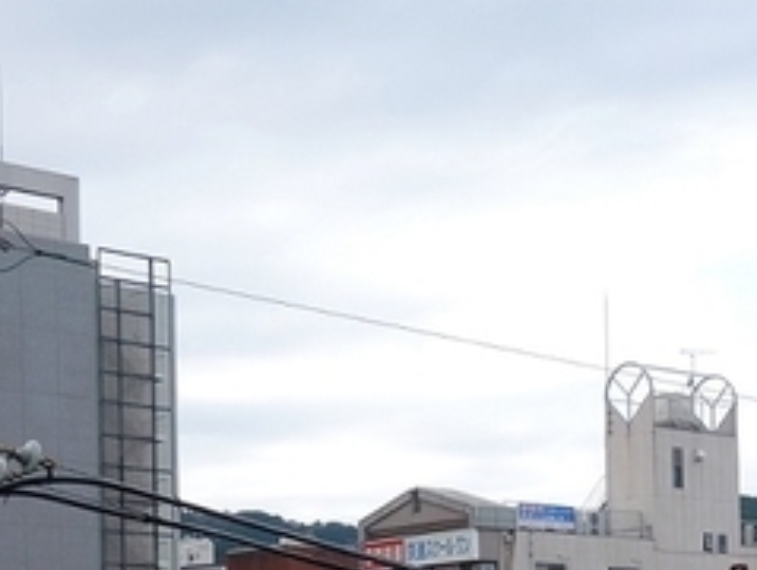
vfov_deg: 15.8
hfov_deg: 21.7
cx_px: 402
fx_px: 1971
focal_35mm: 90
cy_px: 681
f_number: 5.6
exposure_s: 1/400
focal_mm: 10.42
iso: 125
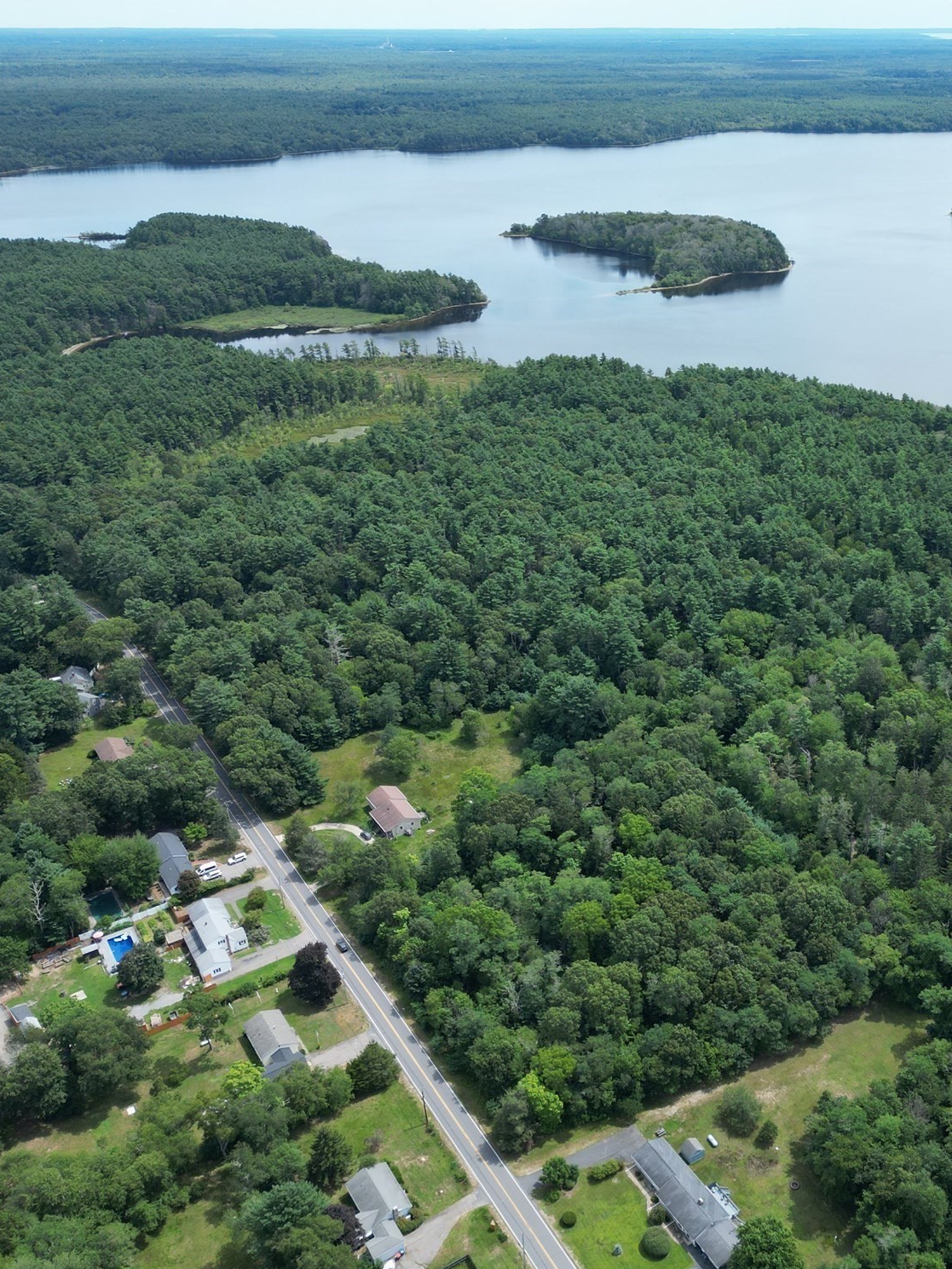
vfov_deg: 55.3
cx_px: 685
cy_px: 626
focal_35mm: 33
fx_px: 1210
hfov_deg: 42.0
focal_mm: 6.72
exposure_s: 1/2000
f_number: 1.7
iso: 140
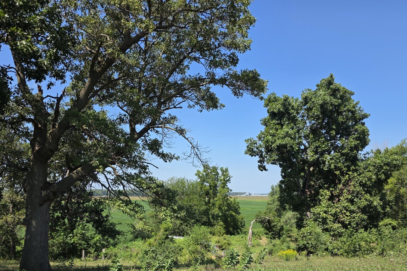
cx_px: 202
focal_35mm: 30
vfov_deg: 42.7
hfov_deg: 61.9
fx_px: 339
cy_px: 190
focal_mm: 6.3
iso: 80
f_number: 1.7
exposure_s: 1/3446
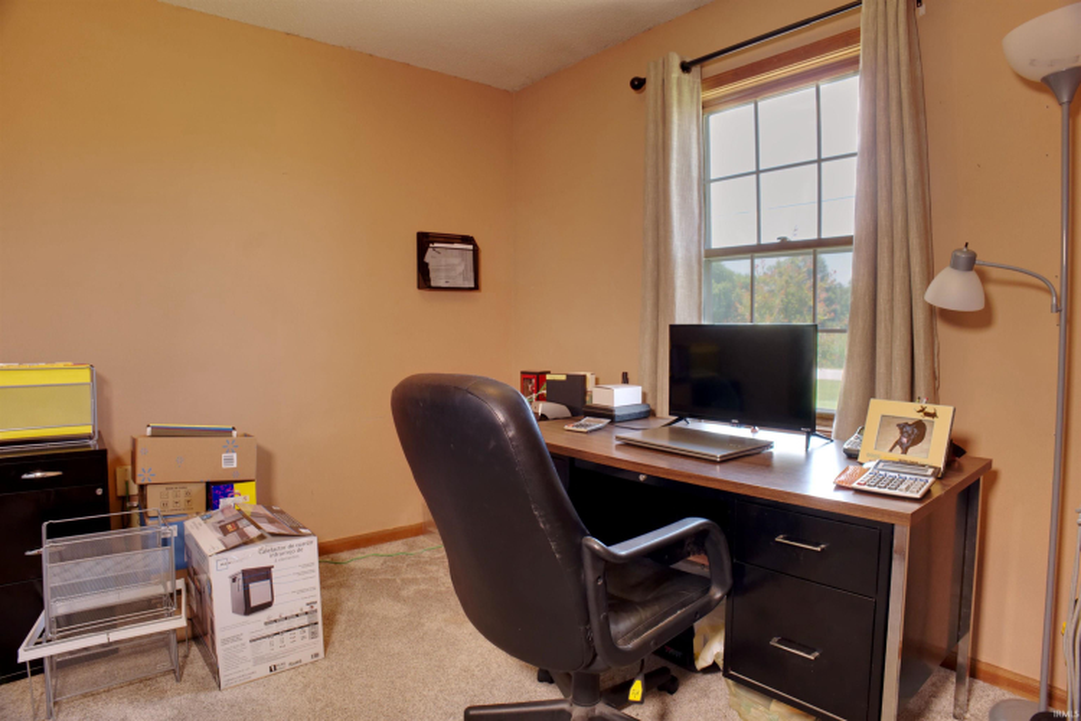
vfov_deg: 59.5
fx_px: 631
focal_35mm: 21
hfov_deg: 81.2
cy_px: 360
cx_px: 540
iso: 4000
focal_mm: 20
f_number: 8
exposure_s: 1/60
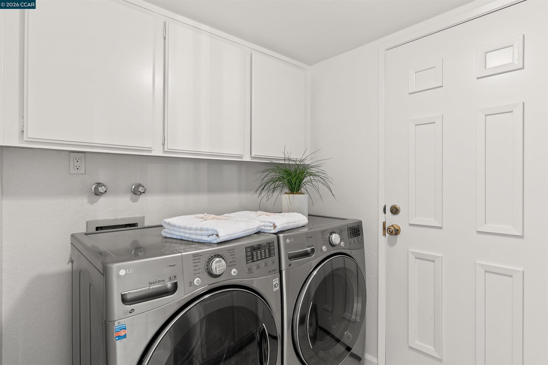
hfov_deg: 86.9
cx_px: 274
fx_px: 289
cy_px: 182
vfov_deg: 64.6
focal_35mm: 19
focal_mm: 19
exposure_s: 25
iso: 100
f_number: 10
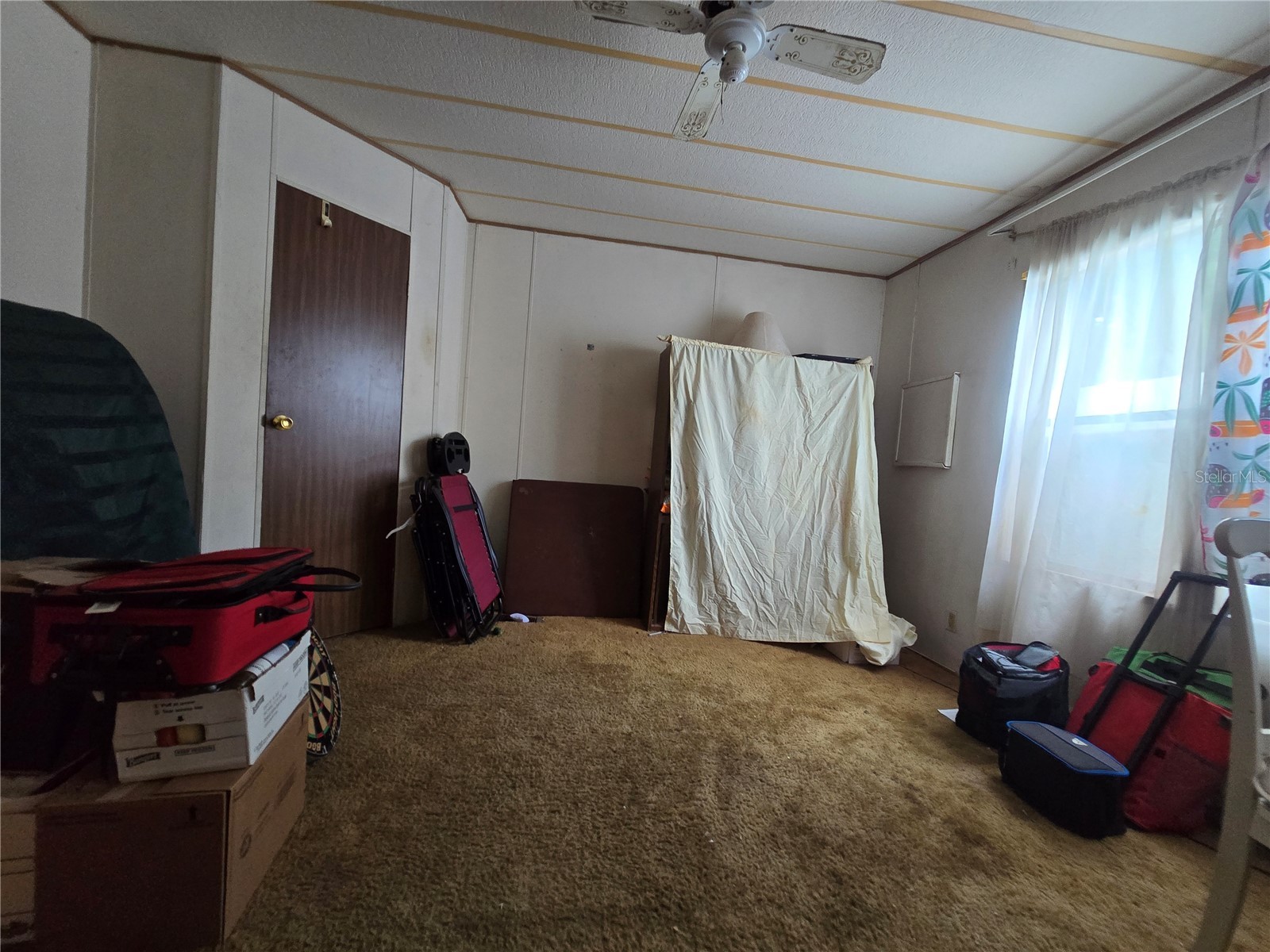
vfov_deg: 89.9
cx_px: 635
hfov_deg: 106.2
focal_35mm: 13
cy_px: 476
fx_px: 477
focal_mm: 2.2
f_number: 2.2
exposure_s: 1/60
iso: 320
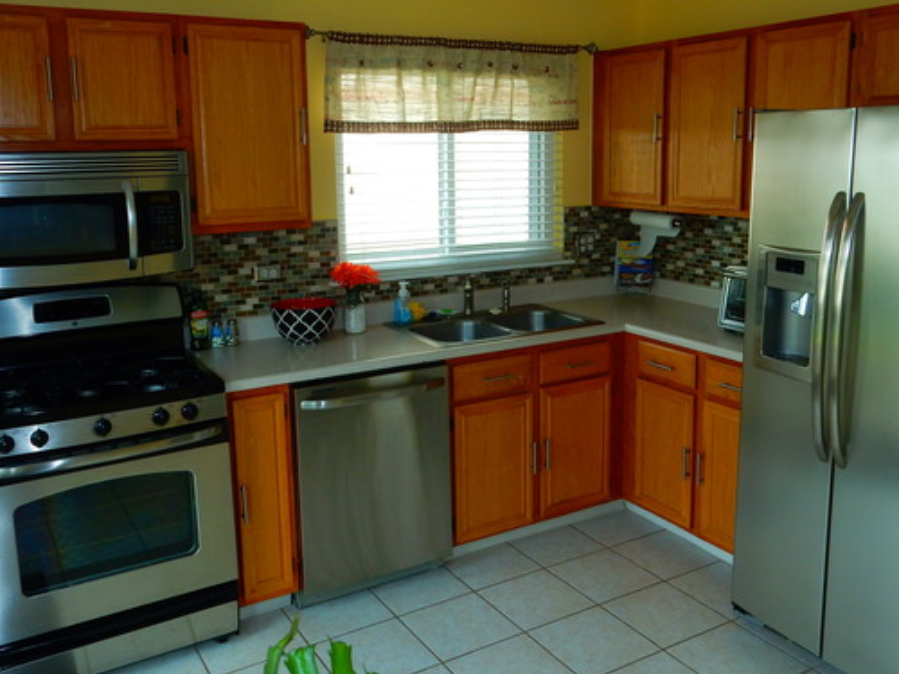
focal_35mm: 32
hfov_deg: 56.8
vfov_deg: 43.9
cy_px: 262
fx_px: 831
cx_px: 464
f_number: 3.7
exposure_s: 1/100
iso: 125
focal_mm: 4.5
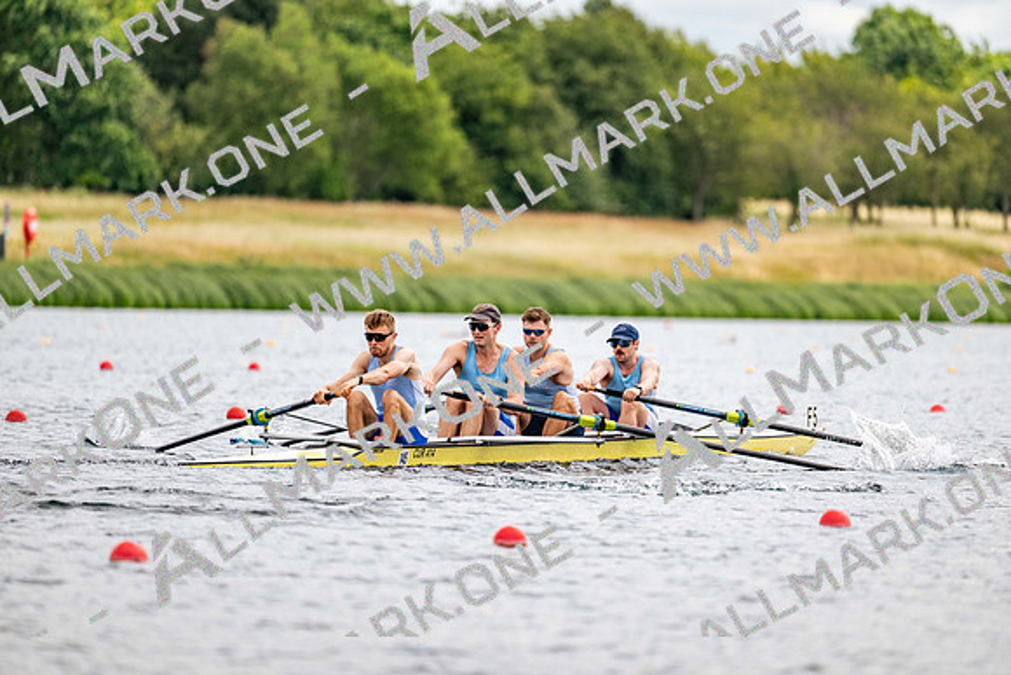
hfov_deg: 5.2
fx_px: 11235
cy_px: 338
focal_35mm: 400
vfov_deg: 3.4
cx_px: 506
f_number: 4.5
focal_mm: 400
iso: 320
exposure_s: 1/2500
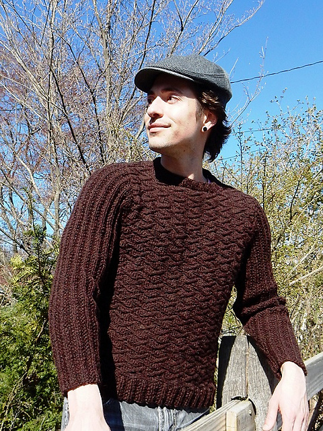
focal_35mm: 25
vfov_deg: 69.4
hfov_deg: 54.9
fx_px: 311
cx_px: 162
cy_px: 216
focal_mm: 4.5
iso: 125
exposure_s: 1/1000
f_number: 3.7
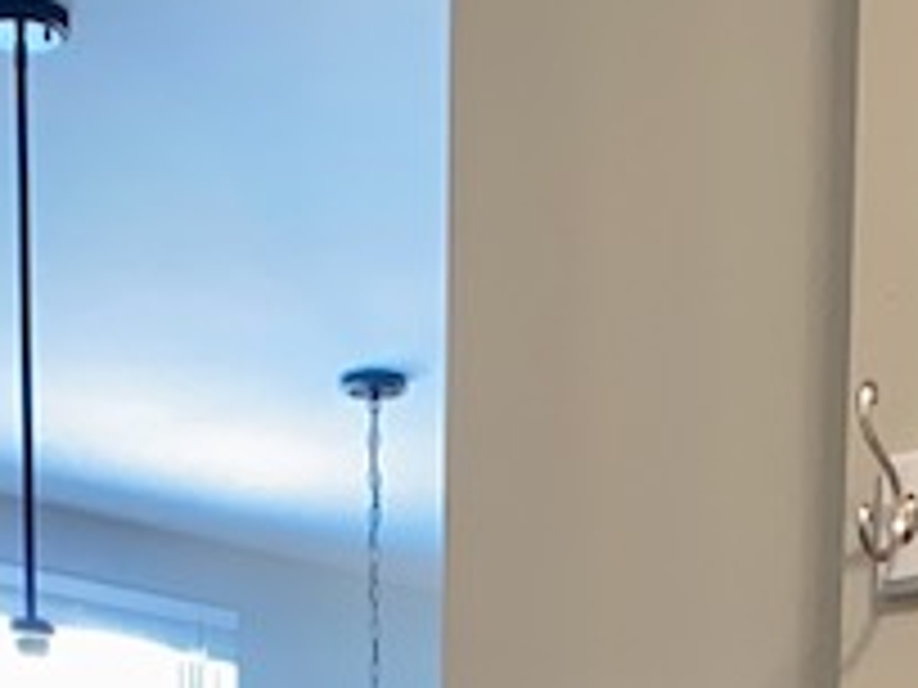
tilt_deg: -8.8
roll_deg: -1.1
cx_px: 482
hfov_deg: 12.1
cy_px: 1682
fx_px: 4323
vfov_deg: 8.3
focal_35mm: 163
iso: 125
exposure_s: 1/50
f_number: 1.8
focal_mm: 4.25
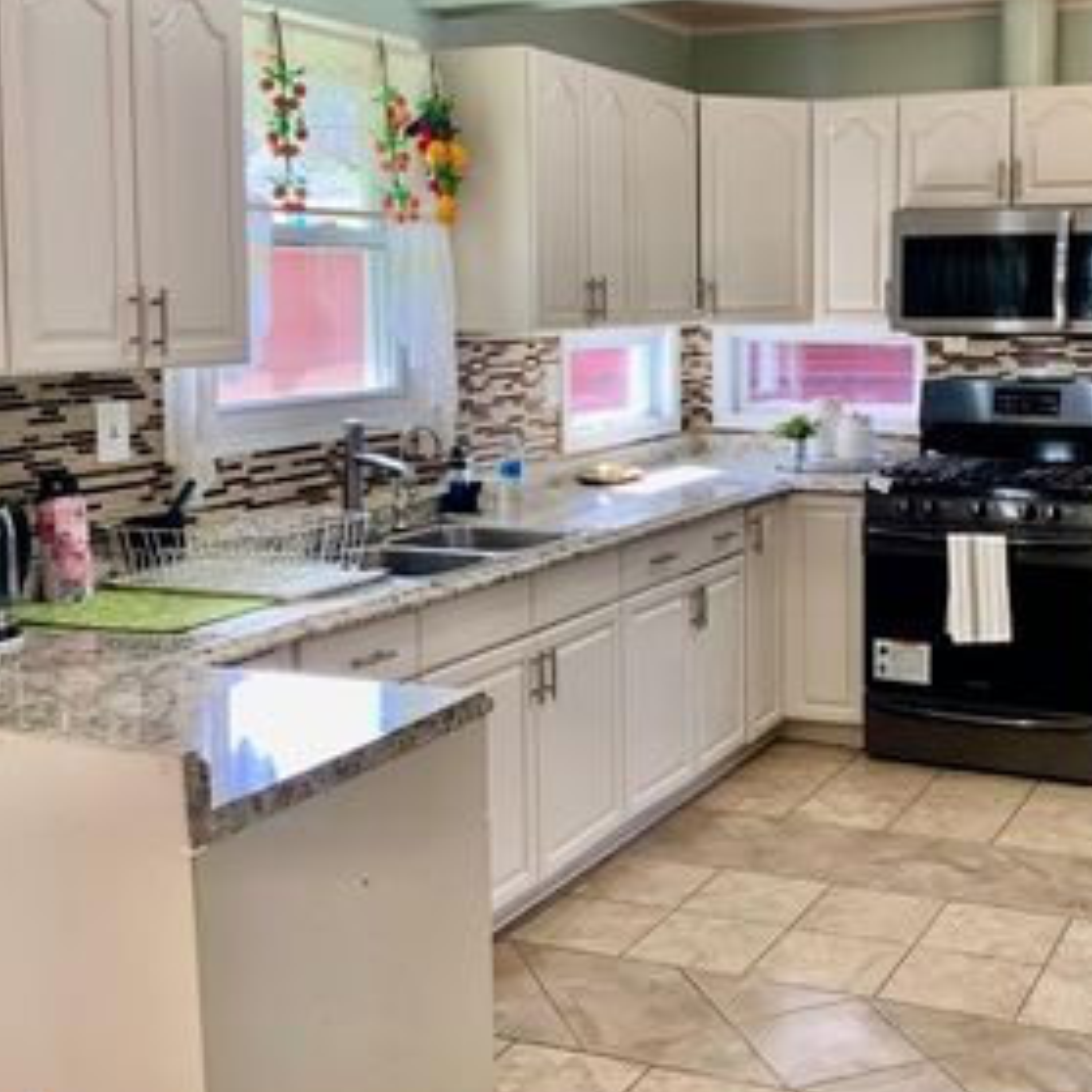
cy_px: 444
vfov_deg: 36.7
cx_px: 783
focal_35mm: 46
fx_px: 1642
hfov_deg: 36.2
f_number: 1.8
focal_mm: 3
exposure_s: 1/120
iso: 64
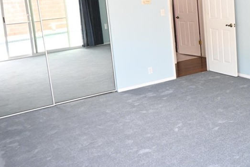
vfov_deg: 28.3
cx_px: 233
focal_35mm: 47
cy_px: 46
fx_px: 326
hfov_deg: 38.5
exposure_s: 1/400
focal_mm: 16
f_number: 3.5
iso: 1600
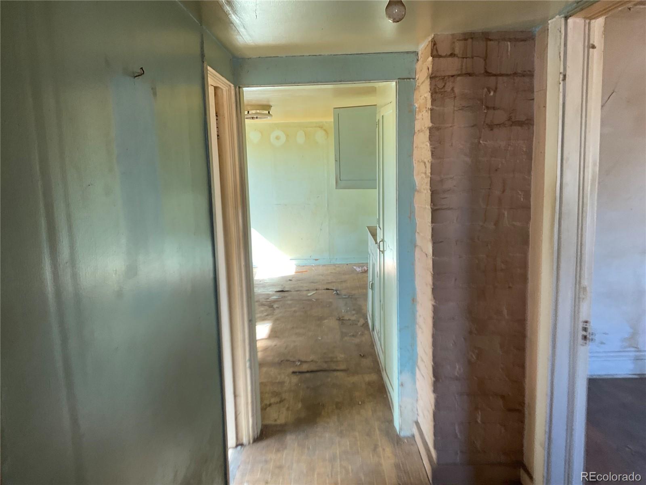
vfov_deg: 48.2
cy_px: 242
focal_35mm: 29
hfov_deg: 61.7
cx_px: 323
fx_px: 541
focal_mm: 3
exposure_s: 1/60
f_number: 1.8
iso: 40
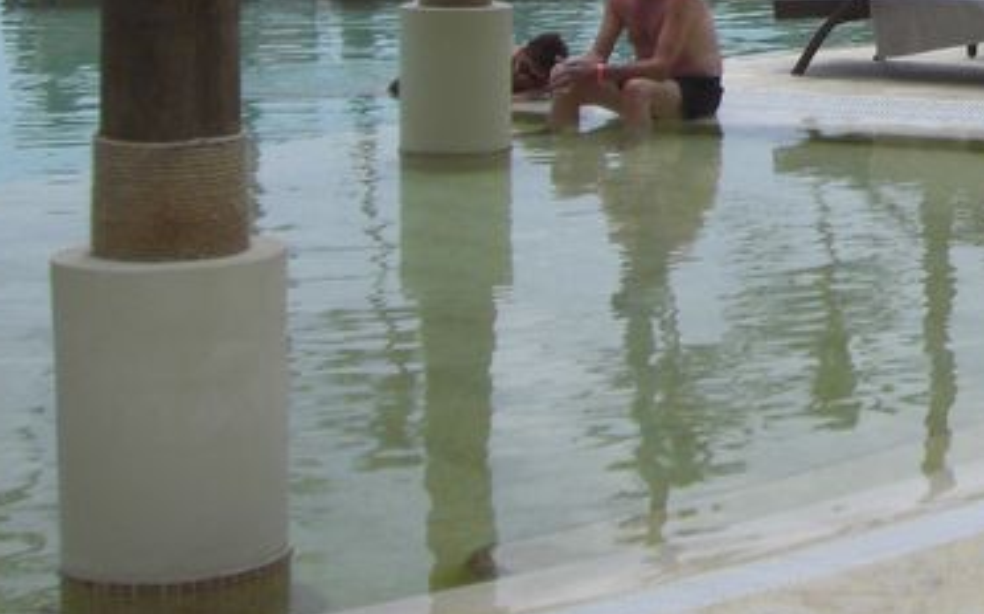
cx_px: 1317
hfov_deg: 17.5
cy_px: -326
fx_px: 2975
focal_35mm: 111
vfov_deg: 11.3
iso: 64
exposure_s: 1/160
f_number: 8
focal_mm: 6.2
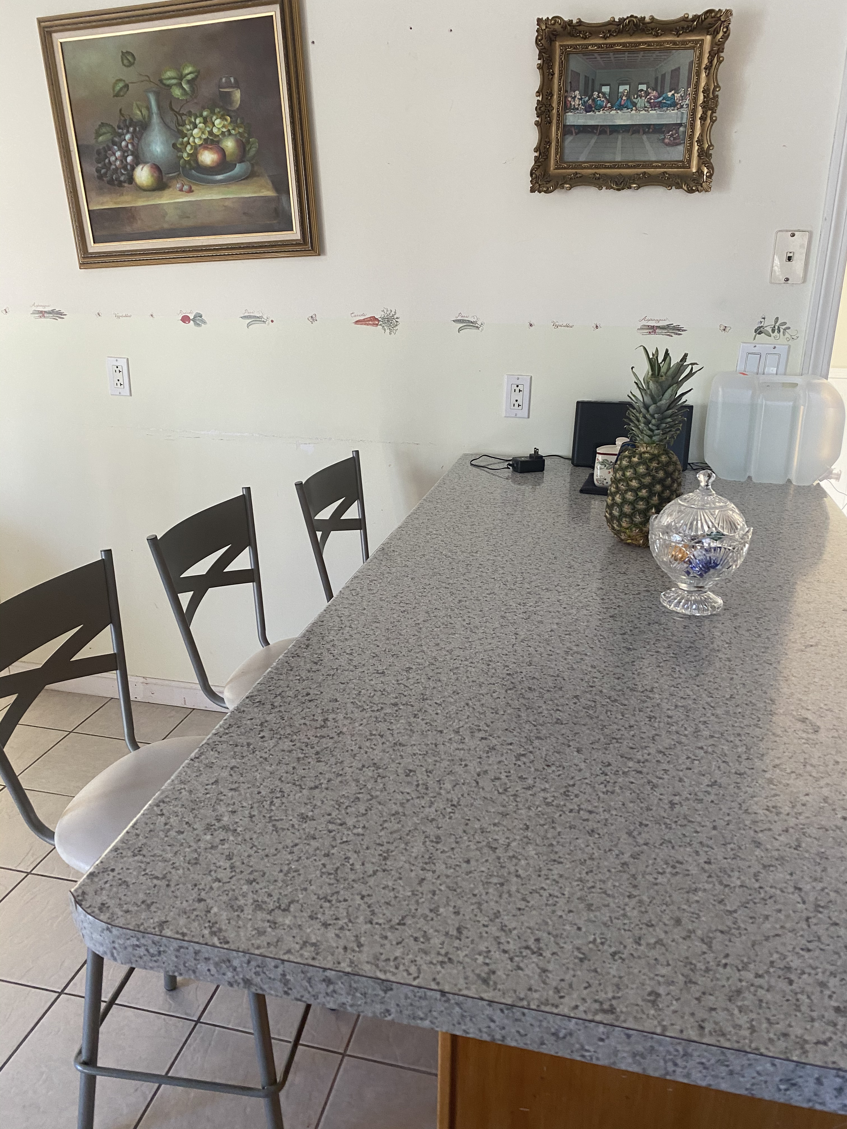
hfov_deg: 53.1
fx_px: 848
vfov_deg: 67.3
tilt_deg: -18.2
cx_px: 424
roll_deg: -0.4
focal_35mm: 26
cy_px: 564
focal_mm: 4.25
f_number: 1.8
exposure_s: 1/71
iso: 125
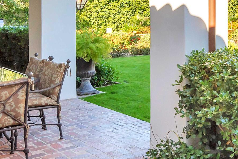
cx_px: 207
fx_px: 368
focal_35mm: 56
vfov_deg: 23.7
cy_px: 16
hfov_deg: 34.2
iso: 250
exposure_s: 1/250
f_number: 8
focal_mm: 11
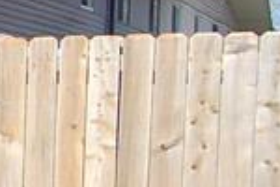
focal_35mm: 123
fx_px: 957
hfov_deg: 10.1
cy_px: 166
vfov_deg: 11.1
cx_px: -638
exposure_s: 1/125
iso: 200
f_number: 5.6
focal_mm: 12
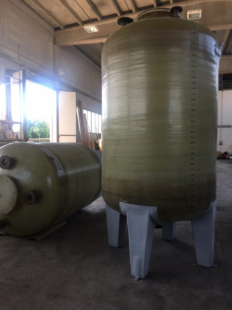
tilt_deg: -0.6
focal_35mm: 29
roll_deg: -0.9
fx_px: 259
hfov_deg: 48.2
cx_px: 116
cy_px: 155
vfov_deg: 61.7
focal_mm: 4.15
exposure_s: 1/100
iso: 32
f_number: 2.2
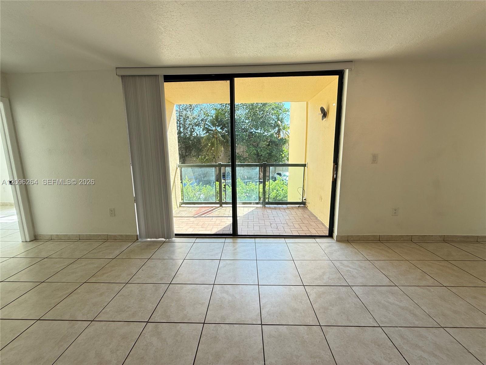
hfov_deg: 102.1
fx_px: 197
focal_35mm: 14
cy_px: 182
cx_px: 243
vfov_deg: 85.7
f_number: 2.2
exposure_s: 1/161
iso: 50
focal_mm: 2.22
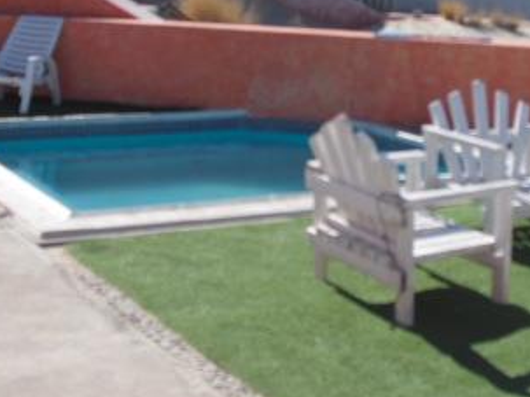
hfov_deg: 25.6
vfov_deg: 19.3
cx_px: 315
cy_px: 135
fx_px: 1163
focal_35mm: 76
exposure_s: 1/160
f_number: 7.8
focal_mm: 6.3
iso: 64
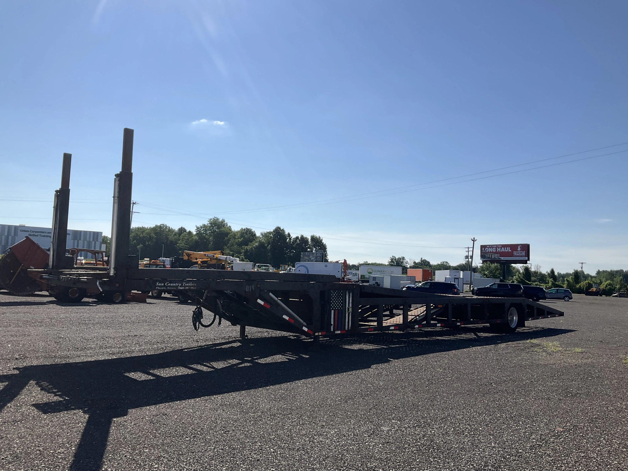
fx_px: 526
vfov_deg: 48.2
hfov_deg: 61.7
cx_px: 314
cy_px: 236
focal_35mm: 29
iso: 25
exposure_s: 1/4405
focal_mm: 3
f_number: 1.8
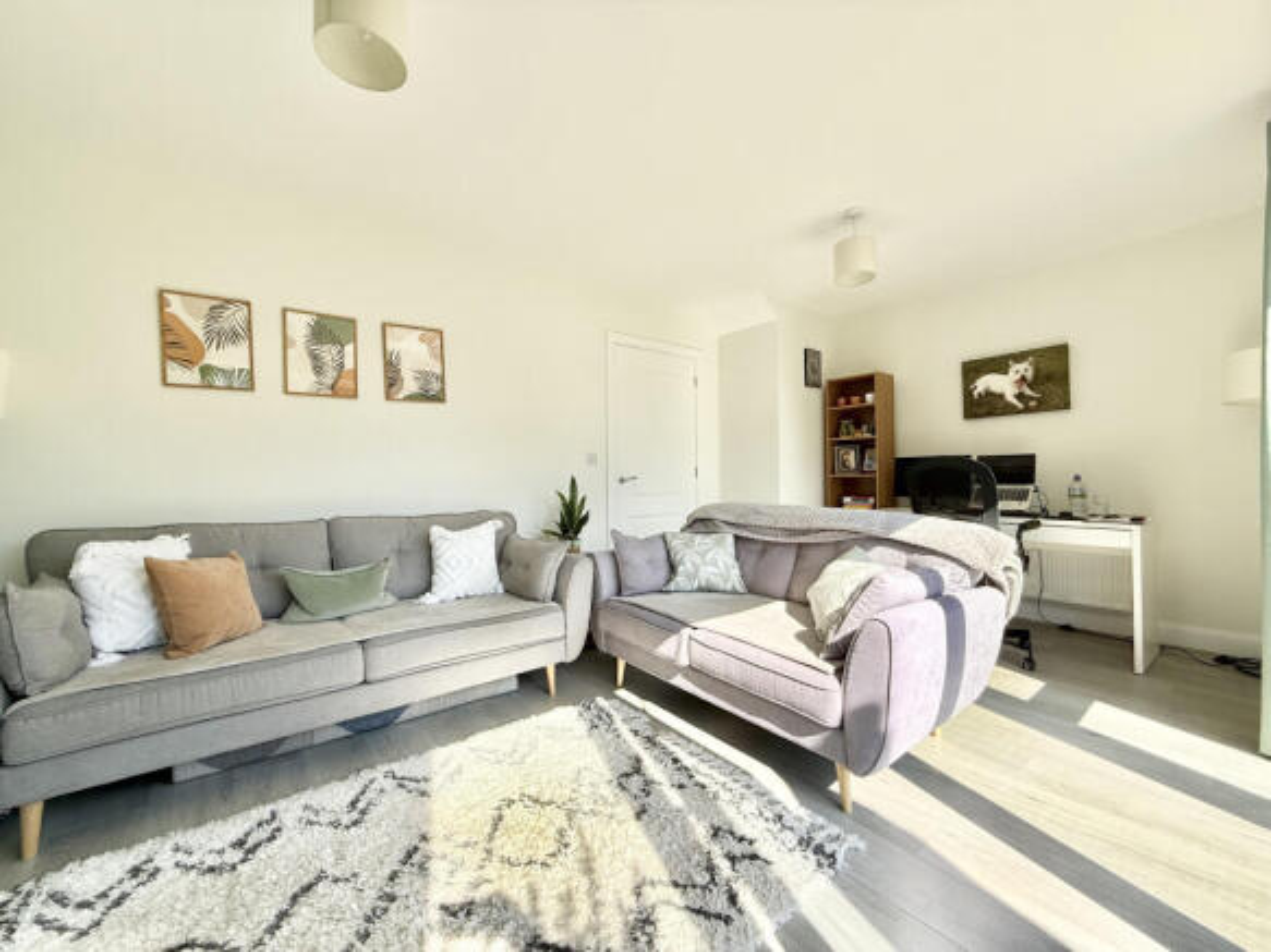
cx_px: 636
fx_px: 514
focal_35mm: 14
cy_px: 476
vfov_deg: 85.7
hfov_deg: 102.1
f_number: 2.2
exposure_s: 1/631
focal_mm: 2.22
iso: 64
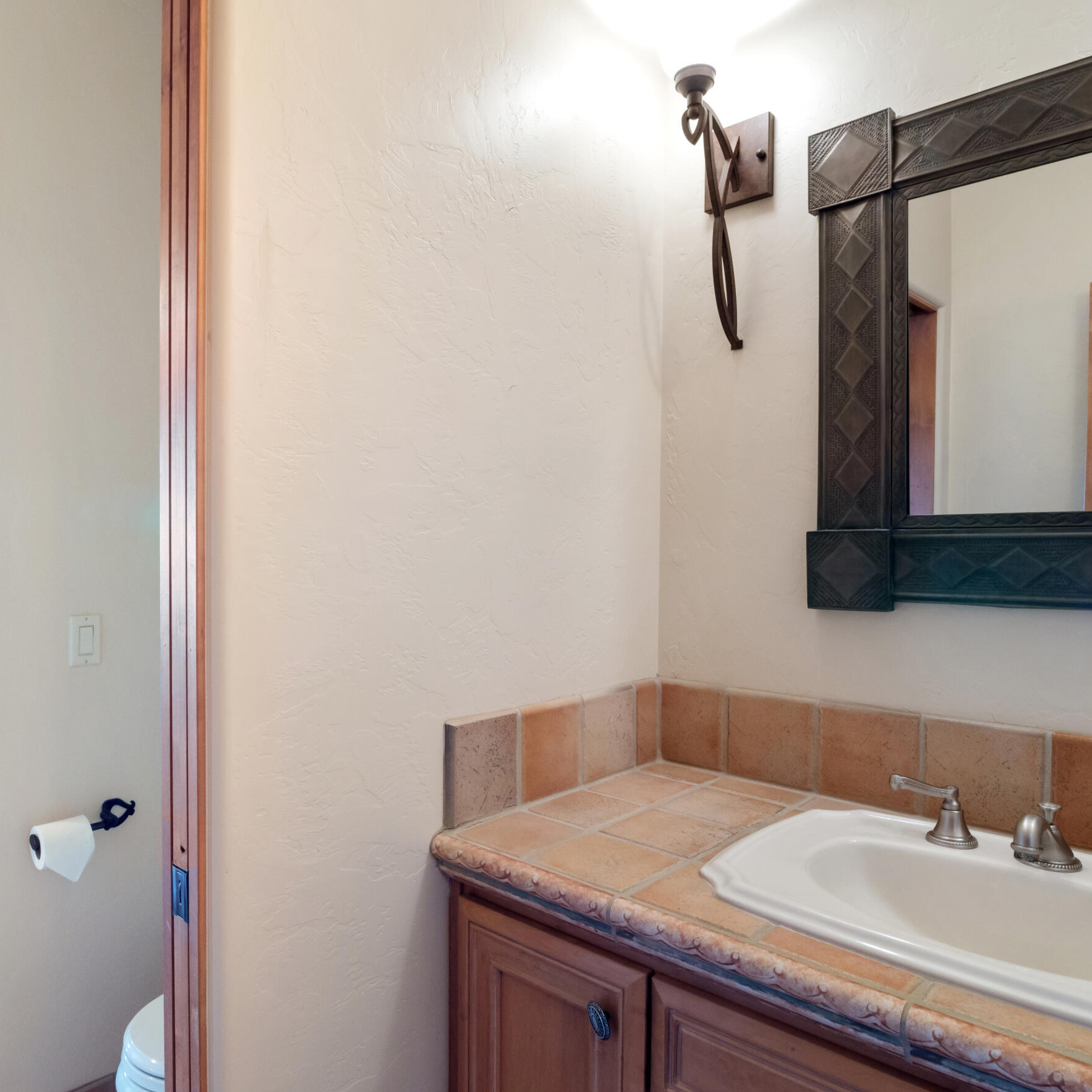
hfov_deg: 66.4
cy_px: 553
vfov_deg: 67.3
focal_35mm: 23
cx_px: 423
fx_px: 821
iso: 800
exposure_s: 1/3
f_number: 16
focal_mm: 16
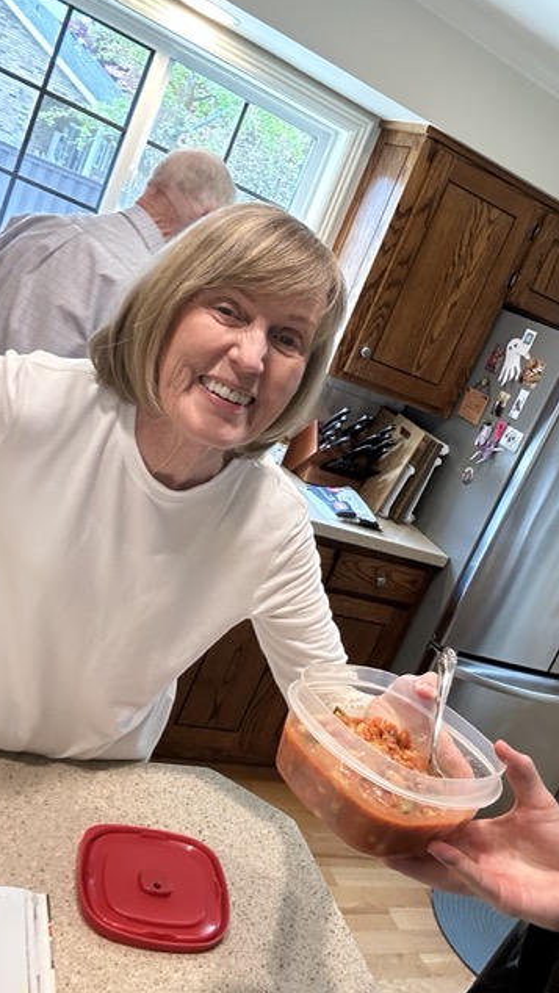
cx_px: 359
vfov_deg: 59.5
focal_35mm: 33
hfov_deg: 35.4
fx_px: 869
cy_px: 493
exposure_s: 1/60
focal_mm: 2.69
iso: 160
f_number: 1.9
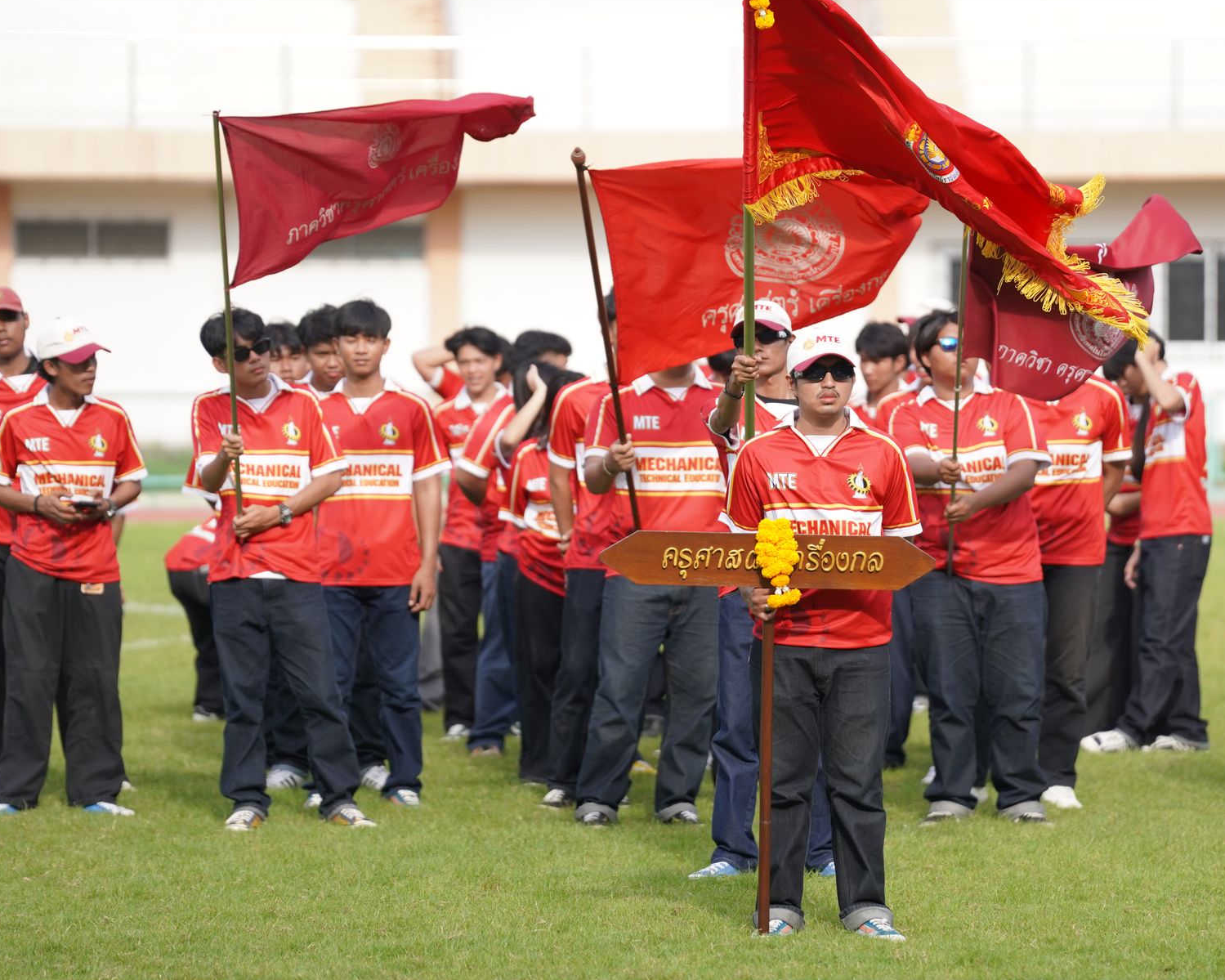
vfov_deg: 6.1
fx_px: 9244
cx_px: 787
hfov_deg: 7.6
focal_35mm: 255
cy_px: 442
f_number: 2.8
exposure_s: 1/4000
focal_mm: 194
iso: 500
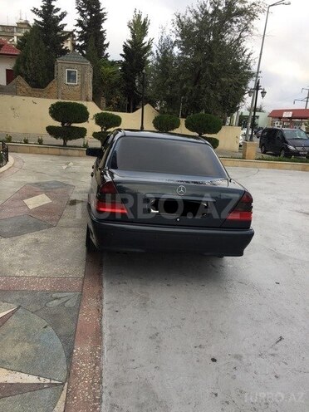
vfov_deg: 61.7
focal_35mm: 29
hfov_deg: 48.2
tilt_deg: -14.3
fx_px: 345
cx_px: 154
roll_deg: -3.8
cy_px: 206
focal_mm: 4.15
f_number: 2.2
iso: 32
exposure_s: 1/143
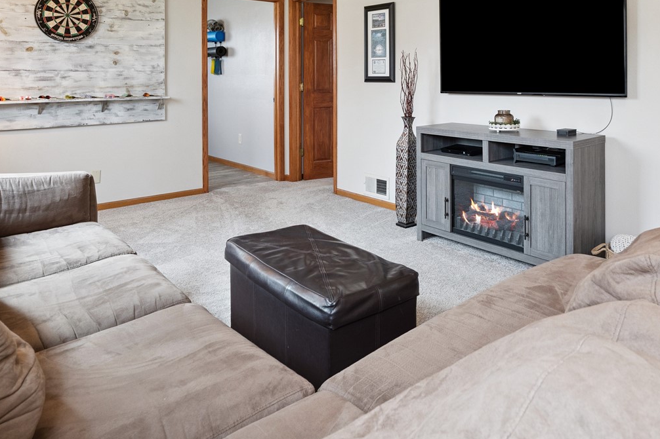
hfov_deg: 66.5
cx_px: 406
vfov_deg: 45.2
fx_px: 495
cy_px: 79
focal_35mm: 27
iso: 400
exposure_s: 1/5
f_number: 9
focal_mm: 16
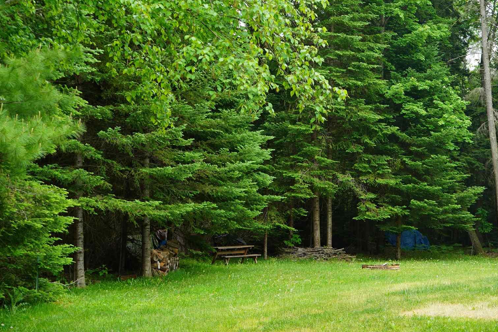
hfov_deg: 32.3
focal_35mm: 61
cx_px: 374
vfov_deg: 22.2
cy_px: 195
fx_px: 844
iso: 100
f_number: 4.5
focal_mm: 30
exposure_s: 1/80
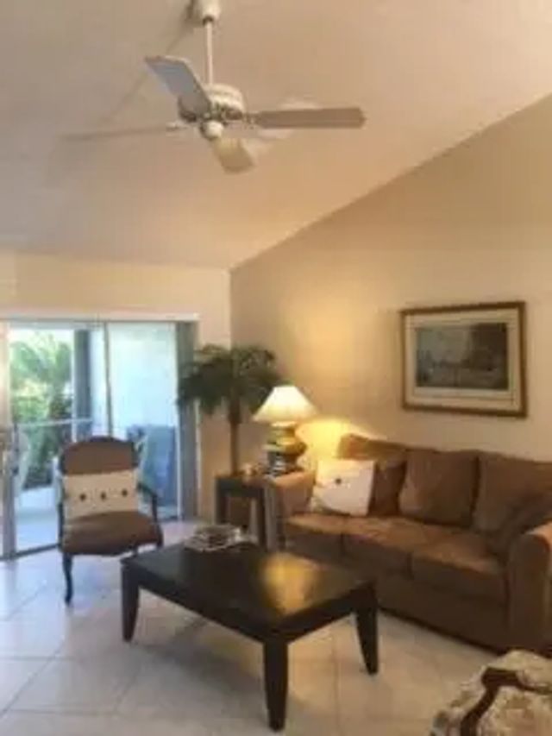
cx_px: 276
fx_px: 616
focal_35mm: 29
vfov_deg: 61.7
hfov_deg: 48.2
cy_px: 368
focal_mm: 4.15
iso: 40
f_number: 2.2
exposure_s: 1/17
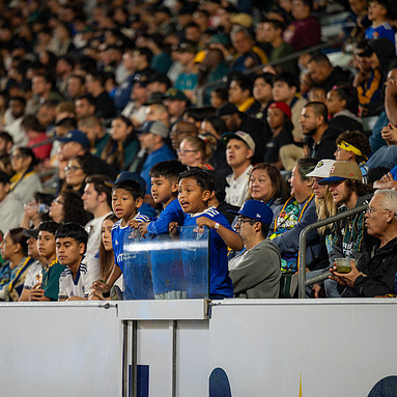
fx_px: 3335
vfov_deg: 6.8
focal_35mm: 257
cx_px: 171
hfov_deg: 6.8
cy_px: 199
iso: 1000
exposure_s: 1/200
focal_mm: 200
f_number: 2.8
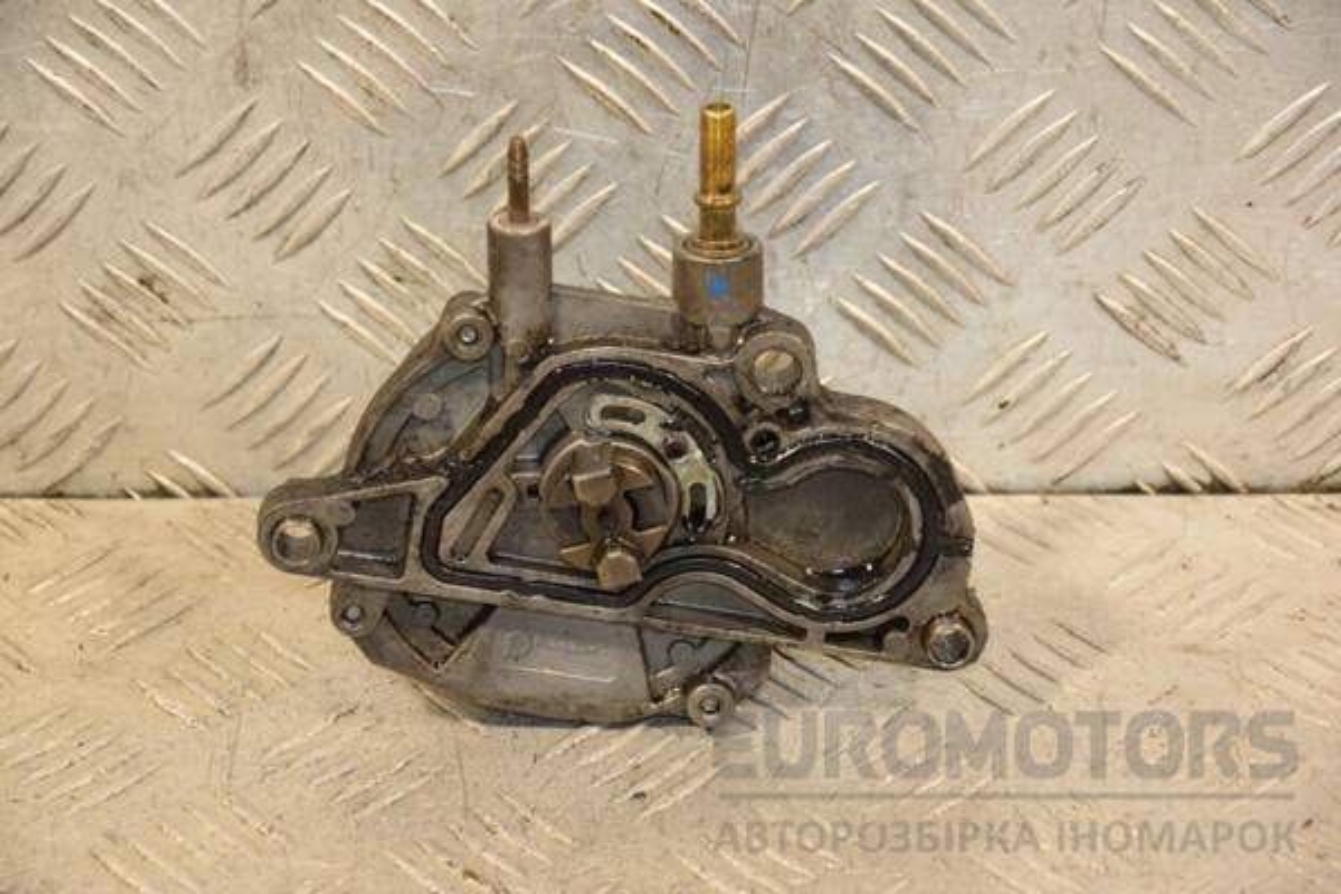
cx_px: 670
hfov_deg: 16.1
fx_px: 4749
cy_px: 447
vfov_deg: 10.8
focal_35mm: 128
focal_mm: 85
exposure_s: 1/100
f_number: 5.6
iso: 800
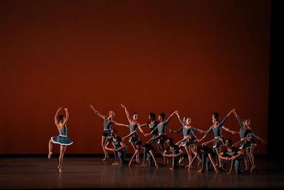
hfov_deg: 12.8
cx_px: 142
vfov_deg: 8.6
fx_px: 1262
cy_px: 95
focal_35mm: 160
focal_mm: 160
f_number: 9
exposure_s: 1/400
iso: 5000
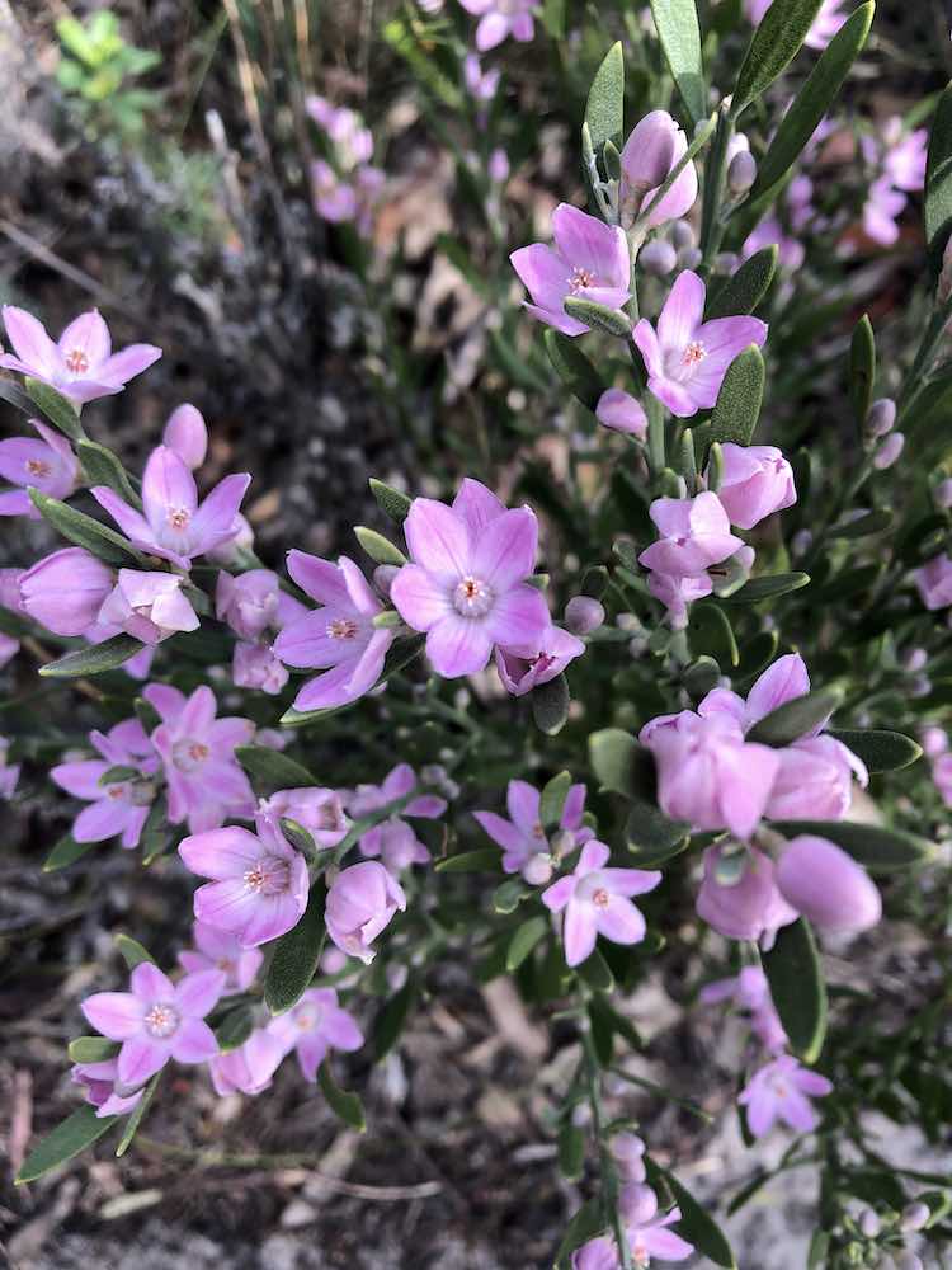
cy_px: 635
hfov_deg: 49.7
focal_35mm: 28
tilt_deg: -74.4
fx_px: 1027
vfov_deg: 63.4
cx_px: 476
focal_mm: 3.99
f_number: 1.8
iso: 20
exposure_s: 1/276
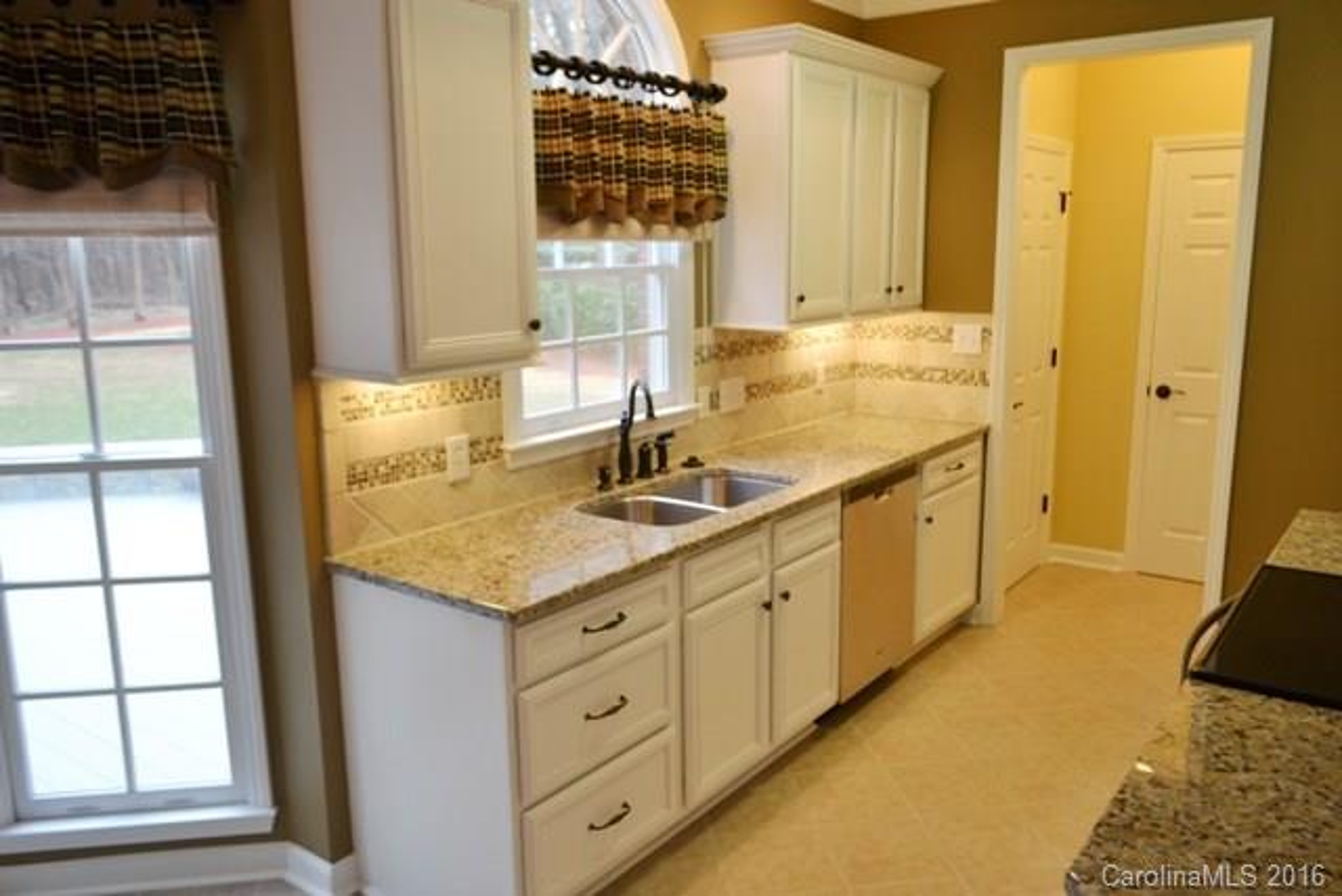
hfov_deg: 67.4
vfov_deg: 48.0
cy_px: 448
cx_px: 671
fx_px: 1007
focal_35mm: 27
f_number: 4
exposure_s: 1/60
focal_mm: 18
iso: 400
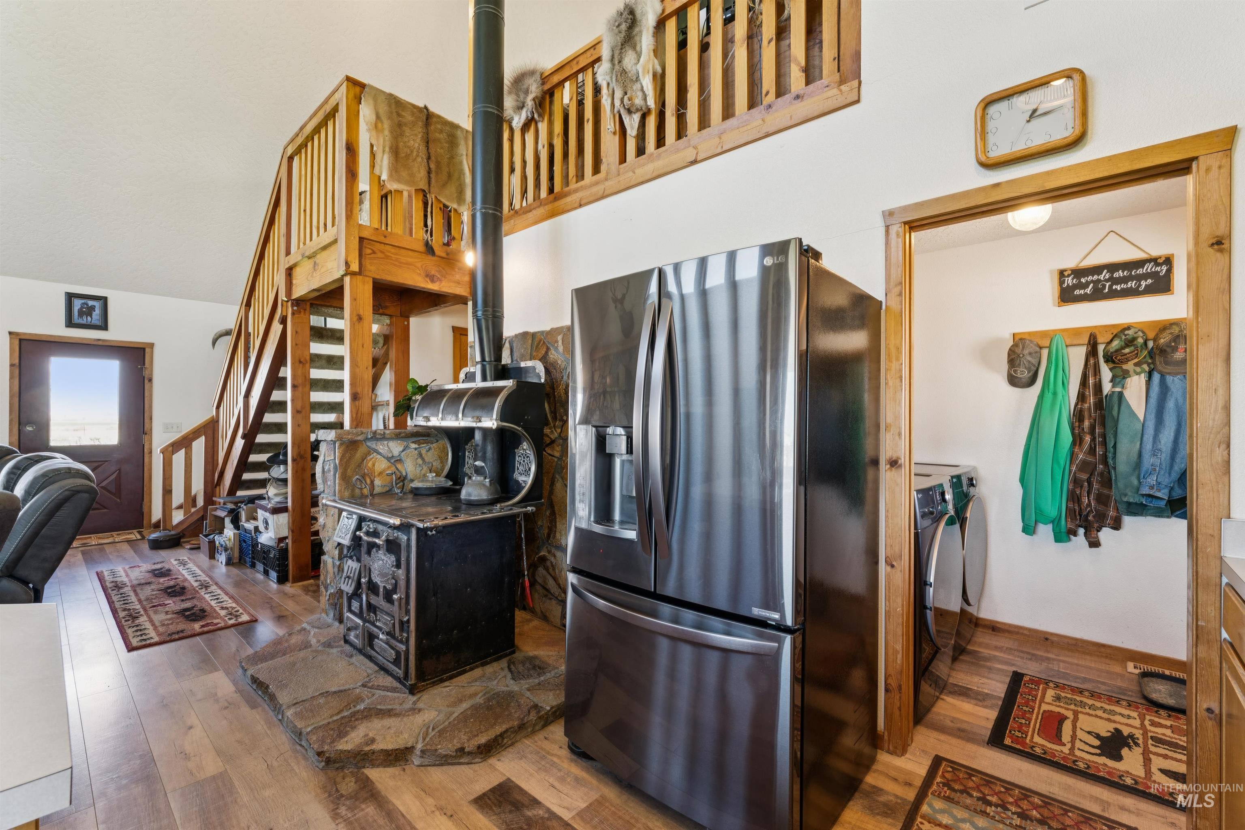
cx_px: 622
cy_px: 415
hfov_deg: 98.9
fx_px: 533
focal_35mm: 15
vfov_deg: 75.9
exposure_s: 1/4
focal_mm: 15.4
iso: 400
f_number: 13
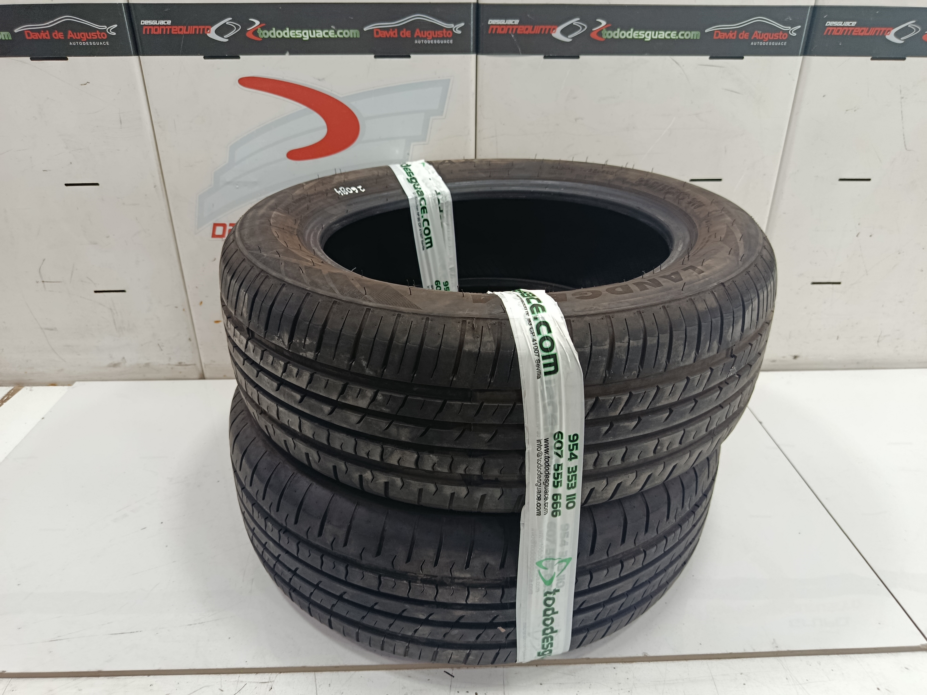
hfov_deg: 71.6
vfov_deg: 56.8
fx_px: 643
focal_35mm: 24
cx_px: 464
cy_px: 348
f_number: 1.7
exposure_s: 1/50
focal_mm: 5.24
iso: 663
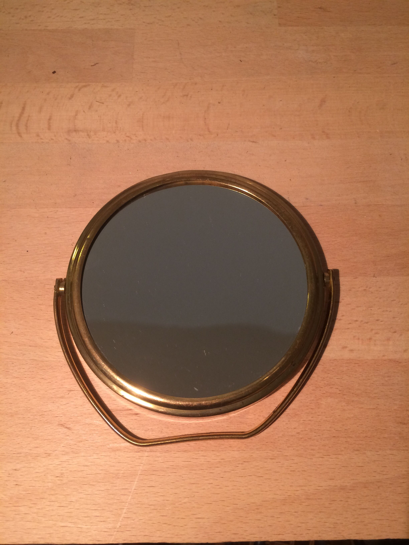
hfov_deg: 48.2
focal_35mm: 29
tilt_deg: -72.6
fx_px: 457
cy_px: 272
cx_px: 204
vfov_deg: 61.7
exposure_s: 1/33
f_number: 2.2
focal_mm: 4.15
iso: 100
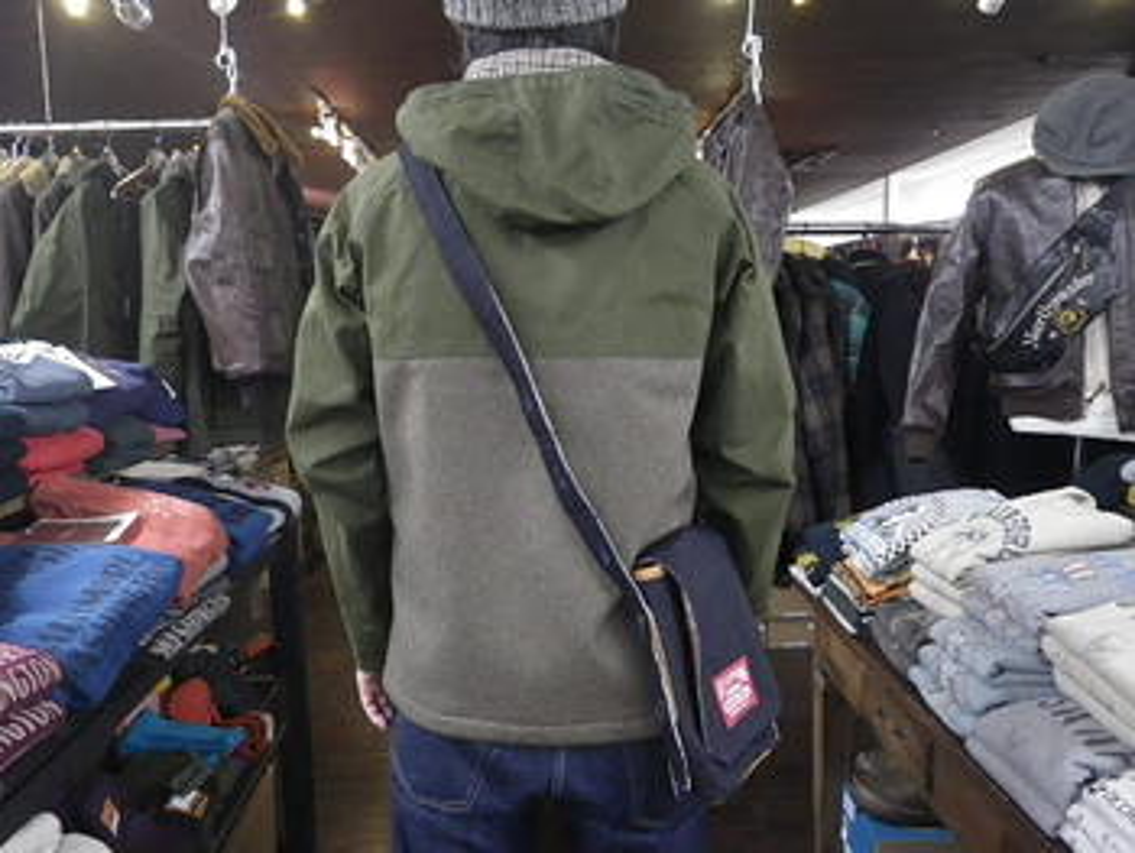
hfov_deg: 63.4
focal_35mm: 28
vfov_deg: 49.8
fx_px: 919
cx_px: 568
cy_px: 426
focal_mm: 5
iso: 800
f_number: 3.5
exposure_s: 1/25
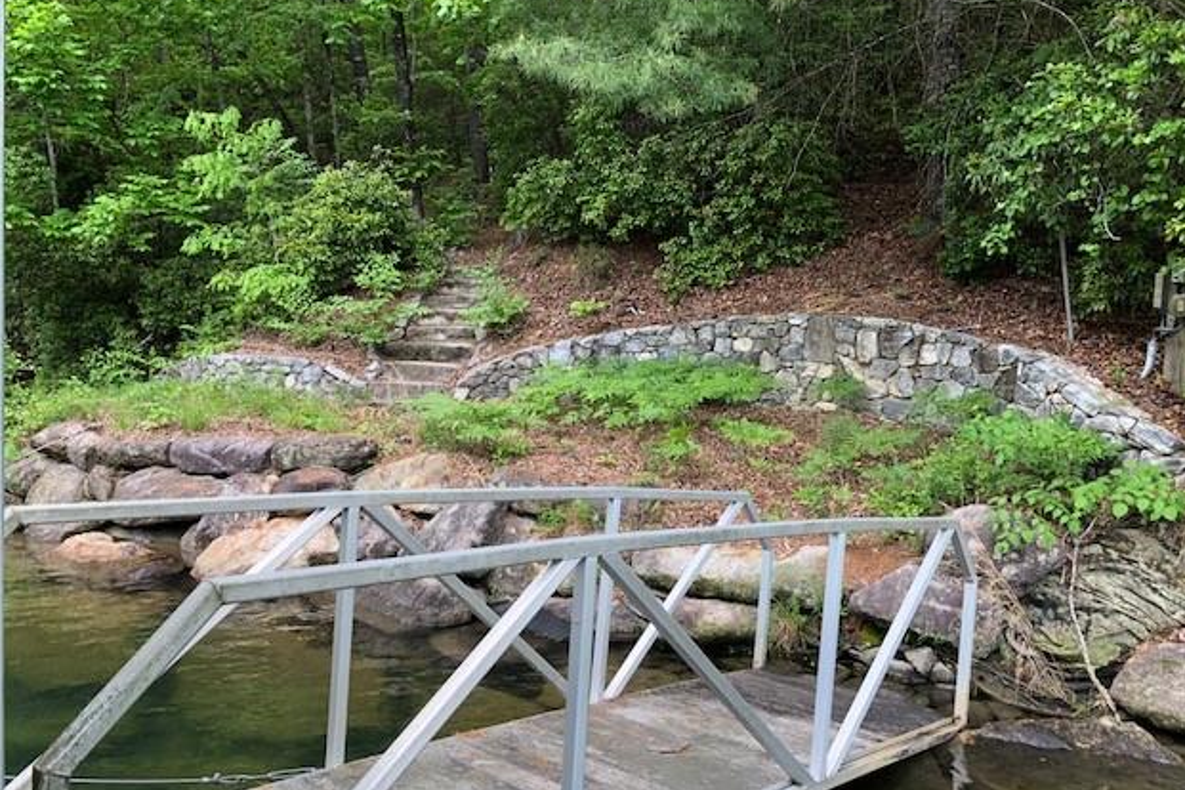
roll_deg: -0.1
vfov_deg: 43.6
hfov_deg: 61.9
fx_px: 987
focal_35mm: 30
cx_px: 609
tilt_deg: -4.4
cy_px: 399
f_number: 1.8
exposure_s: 1/120
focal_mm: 3.99
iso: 32
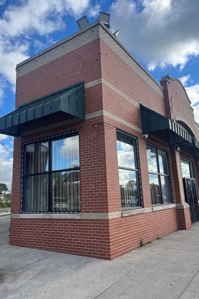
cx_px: 104
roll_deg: +2.0
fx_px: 232
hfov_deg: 46.3
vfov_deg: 65.5
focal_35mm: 28
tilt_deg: +12.8
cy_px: 149
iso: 50
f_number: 1.6
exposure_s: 1/1372
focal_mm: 5.1
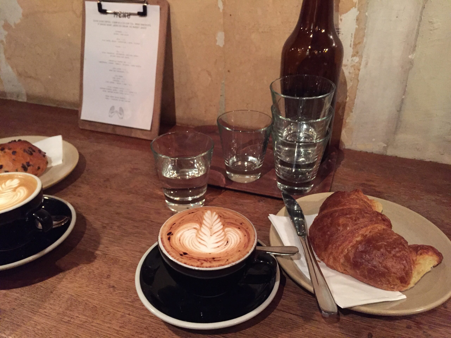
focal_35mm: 29
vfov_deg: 48.2
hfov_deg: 61.7
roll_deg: -0.1
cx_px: 226
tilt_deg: -29.1
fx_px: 378
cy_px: 169
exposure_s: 1/17
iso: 400
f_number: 2.2
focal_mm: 4.15
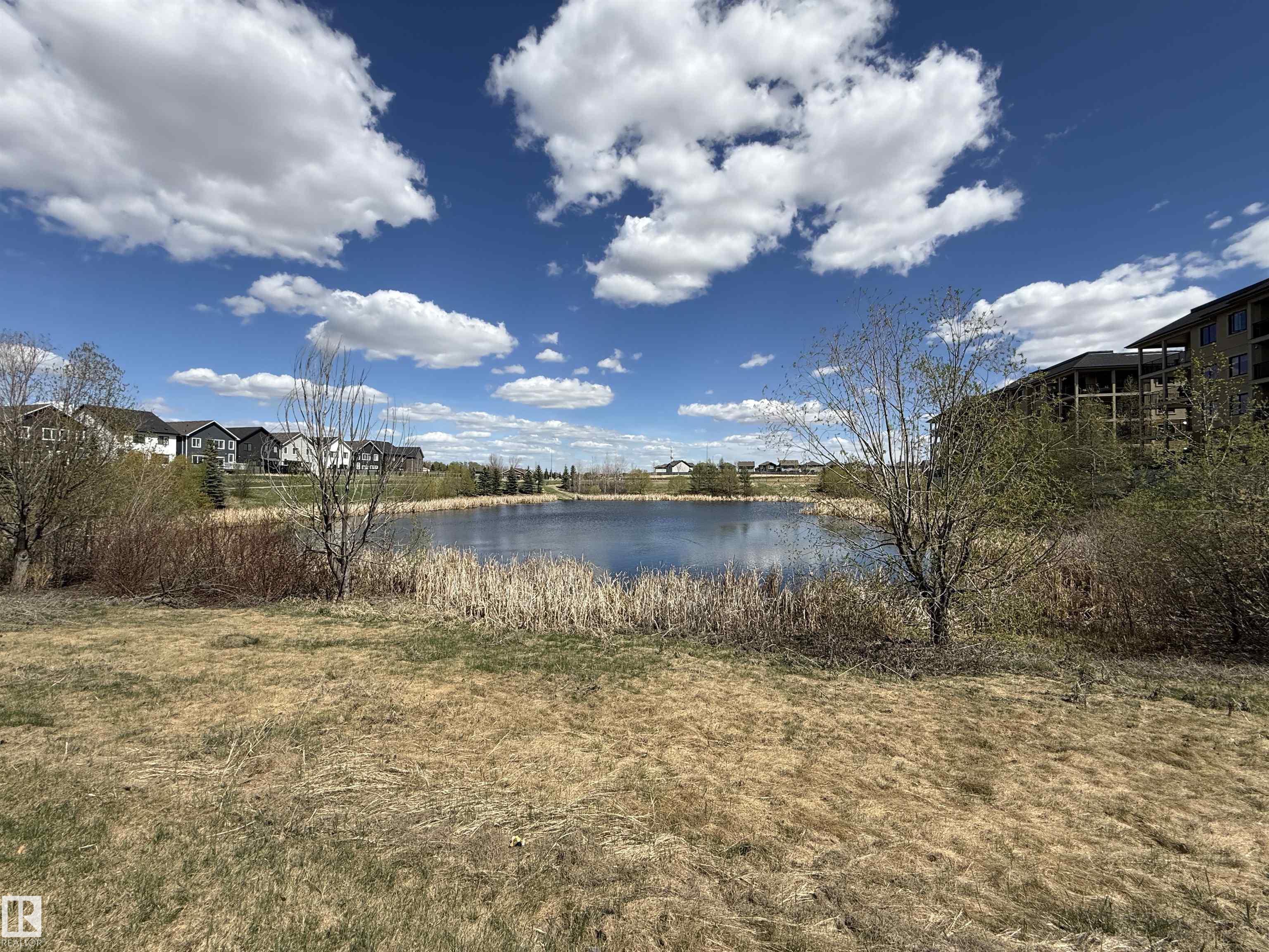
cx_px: 634
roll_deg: -0.4
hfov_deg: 102.1
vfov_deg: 85.7
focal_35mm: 14
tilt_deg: +0.7
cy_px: 476
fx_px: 513
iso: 50
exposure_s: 1/2976
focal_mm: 2.22
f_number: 2.2
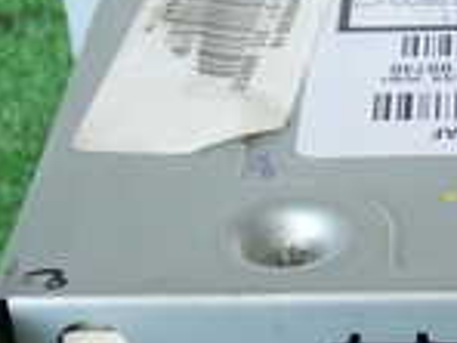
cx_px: 574
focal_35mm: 154
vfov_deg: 9.6
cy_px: 352
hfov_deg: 12.5
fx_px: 2033
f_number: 2.7
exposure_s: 1/50
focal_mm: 6.83
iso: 200
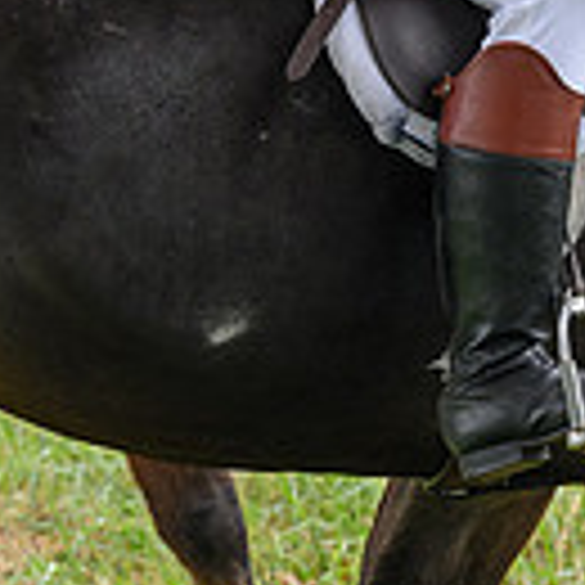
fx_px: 7304
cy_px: -91
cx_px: 759
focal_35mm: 382
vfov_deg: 4.6
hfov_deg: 4.6
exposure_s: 1/800
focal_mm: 80
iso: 800
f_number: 3.5
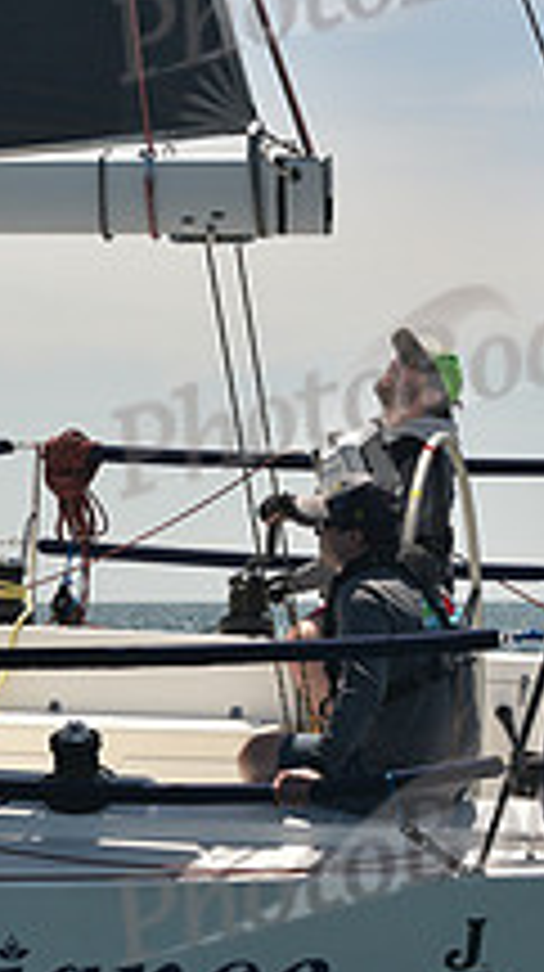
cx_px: -117
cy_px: 677
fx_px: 5068
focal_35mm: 197
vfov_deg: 10.9
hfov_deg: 6.1
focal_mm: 70
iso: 250
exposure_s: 1/800
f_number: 5.6
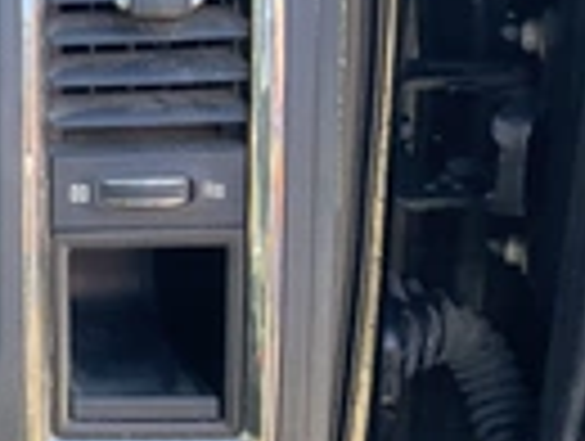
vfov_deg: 16.6
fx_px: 1507
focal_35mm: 89
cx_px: -310
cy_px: 207
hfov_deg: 19.1
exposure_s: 1/101
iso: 64
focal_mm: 3
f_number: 1.8
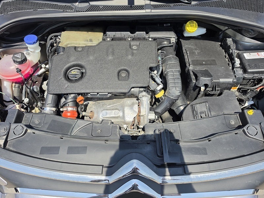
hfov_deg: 73.9
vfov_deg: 58.9
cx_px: 132
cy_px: 99
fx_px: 175
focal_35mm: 23
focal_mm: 6.5
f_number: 1.4
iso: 64
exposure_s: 1/5015
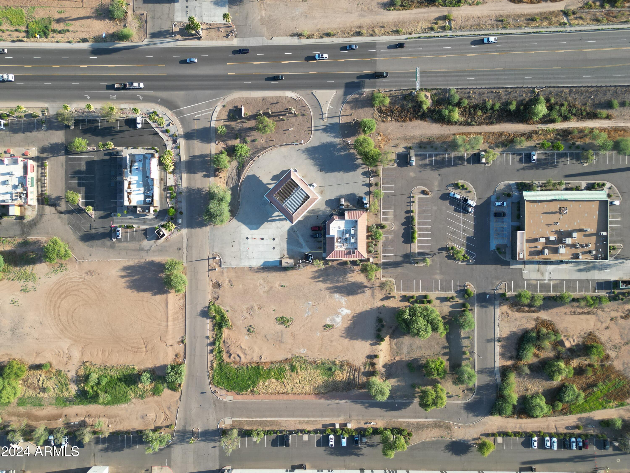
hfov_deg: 71.6
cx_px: 315
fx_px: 437
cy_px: 236
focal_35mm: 24
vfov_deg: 56.8
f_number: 1.7
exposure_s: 1/725
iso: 100
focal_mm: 6.72
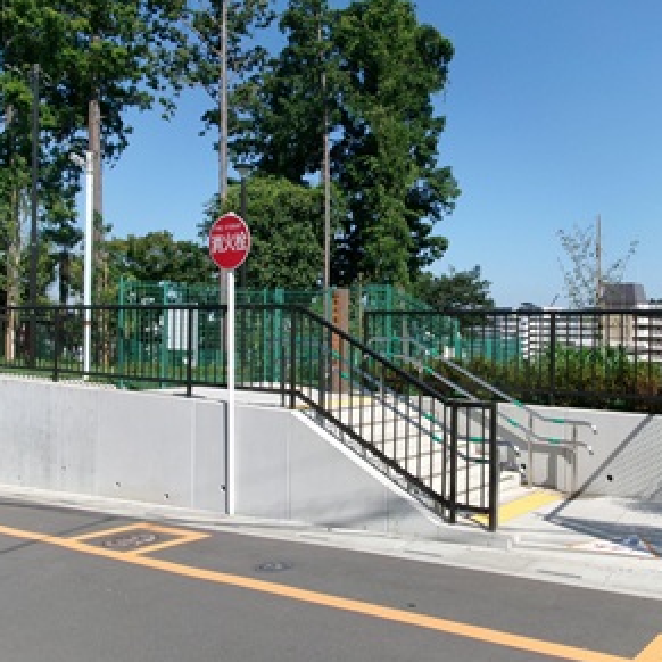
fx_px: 736
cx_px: 364
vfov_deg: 48.5
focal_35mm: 34
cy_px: 332
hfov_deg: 48.4
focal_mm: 5.1
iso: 100
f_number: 10.8
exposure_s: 1/140
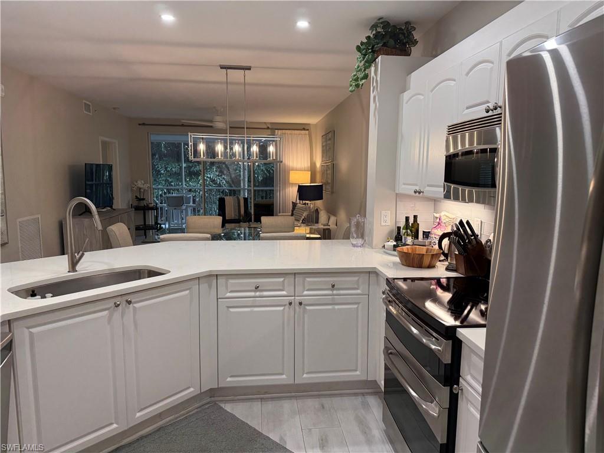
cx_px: 302
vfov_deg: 56.8
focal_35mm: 24
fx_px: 419
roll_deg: +0.2
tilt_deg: -7.7
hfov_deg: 71.6
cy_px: 226
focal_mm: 6.76
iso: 200
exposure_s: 1/120
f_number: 1.78
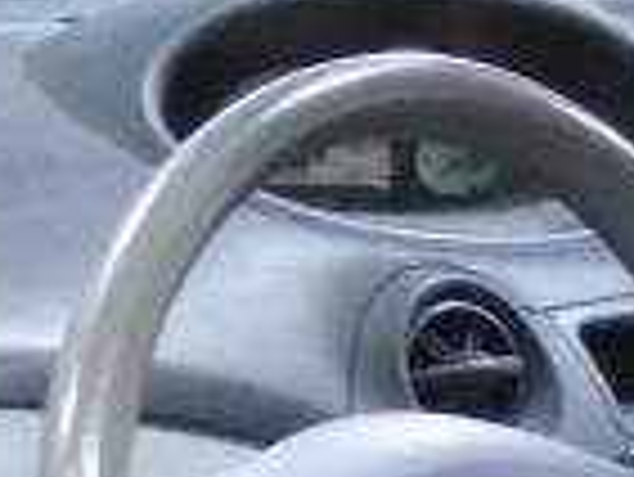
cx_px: -207
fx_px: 2695
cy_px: 963
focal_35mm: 147
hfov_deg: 12.9
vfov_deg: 9.4
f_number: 3.2
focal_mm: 4.6
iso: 400
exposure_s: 1/8
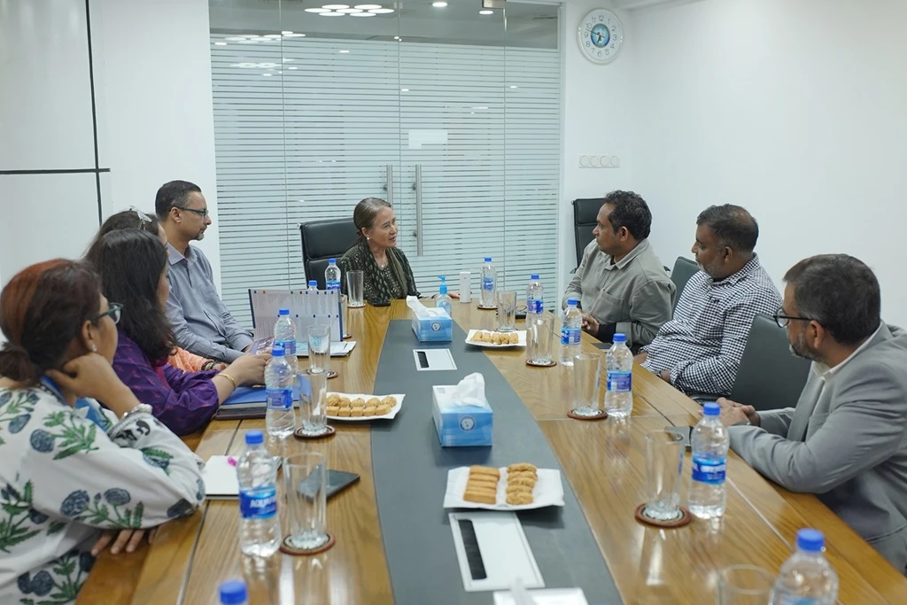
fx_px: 907
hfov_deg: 53.1
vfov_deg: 36.9
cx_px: 454
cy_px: 302
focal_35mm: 36
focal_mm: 24
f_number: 2.8
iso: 1000
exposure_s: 1/160
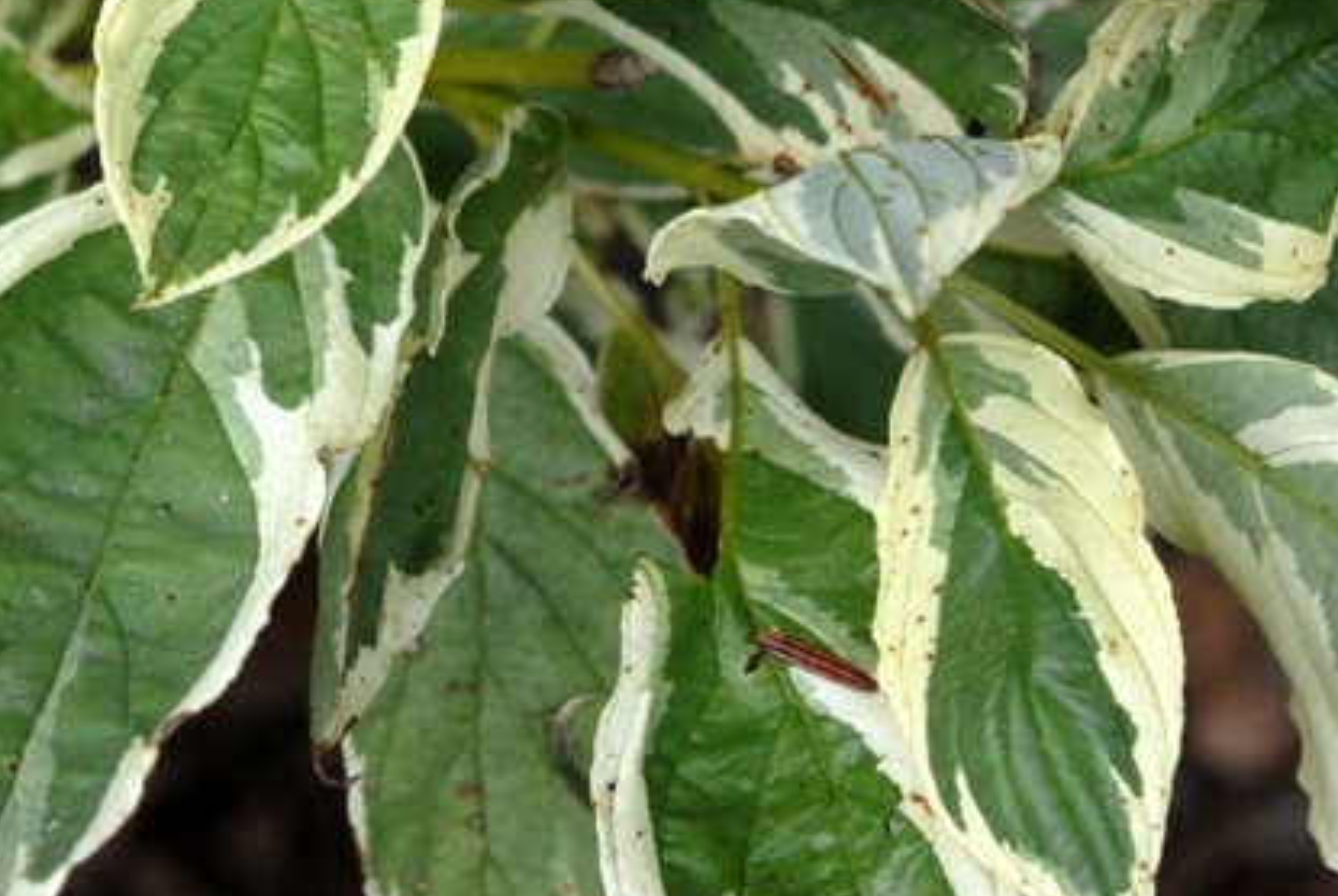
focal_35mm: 185
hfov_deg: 11.1
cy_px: 2
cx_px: 696
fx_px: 6886
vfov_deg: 7.4
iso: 400
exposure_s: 1/160
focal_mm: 50
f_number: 6.3
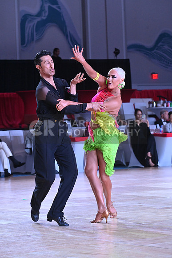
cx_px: 86
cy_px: 129
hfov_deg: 9.5
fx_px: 1038
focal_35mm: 145
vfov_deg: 14.2
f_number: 8
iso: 4000
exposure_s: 1/400
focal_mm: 145
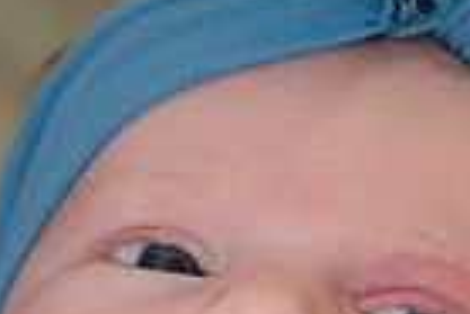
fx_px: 5175
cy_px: 935
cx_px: 208
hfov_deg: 5.2
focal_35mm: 396
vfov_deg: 3.4
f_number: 4.5
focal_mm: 95
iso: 800
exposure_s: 1/200
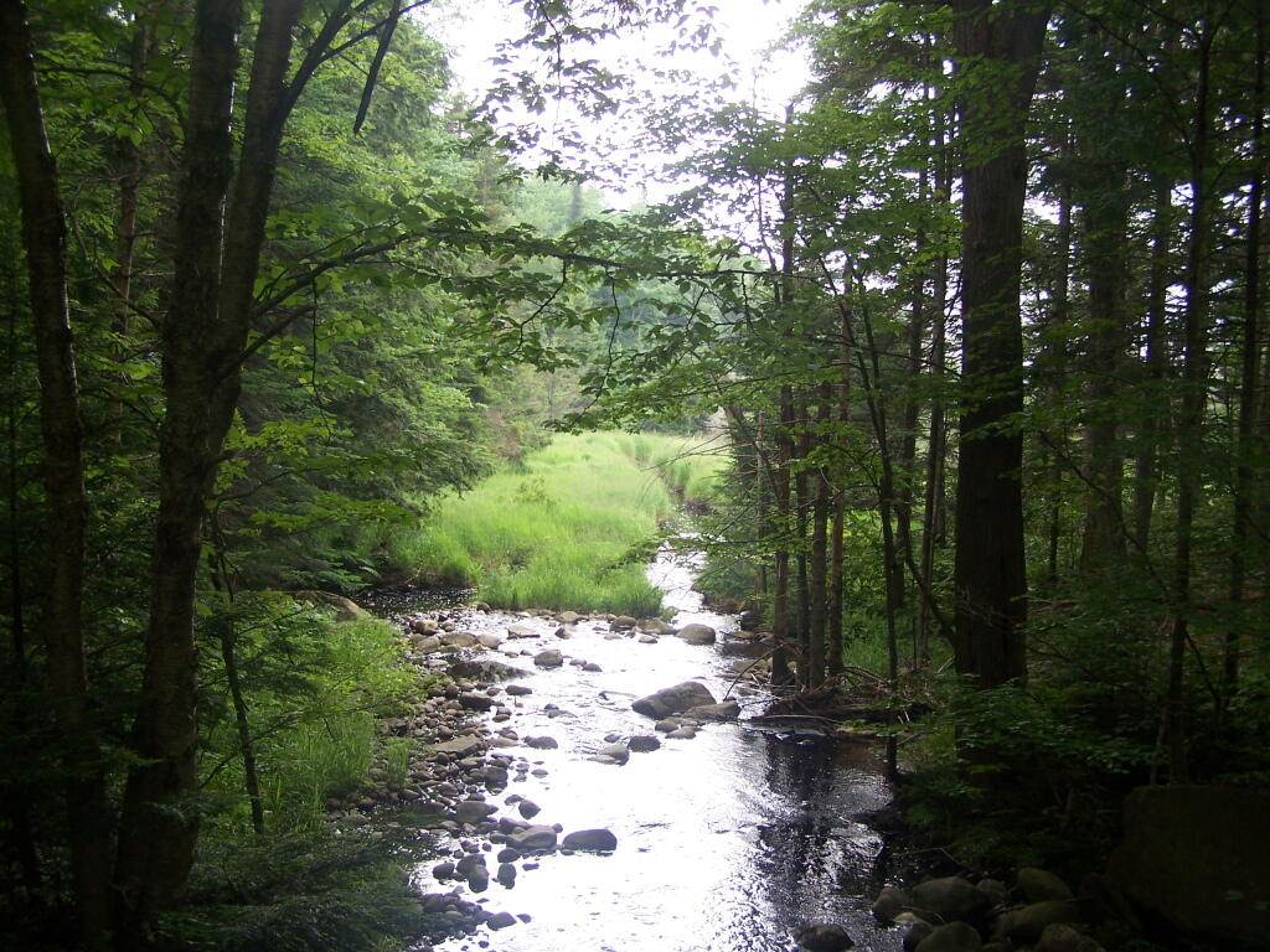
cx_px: 635
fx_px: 1394
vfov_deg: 37.7
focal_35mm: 38
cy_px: 476
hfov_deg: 49.0
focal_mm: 6.3
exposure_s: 1/125
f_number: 2.8
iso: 80
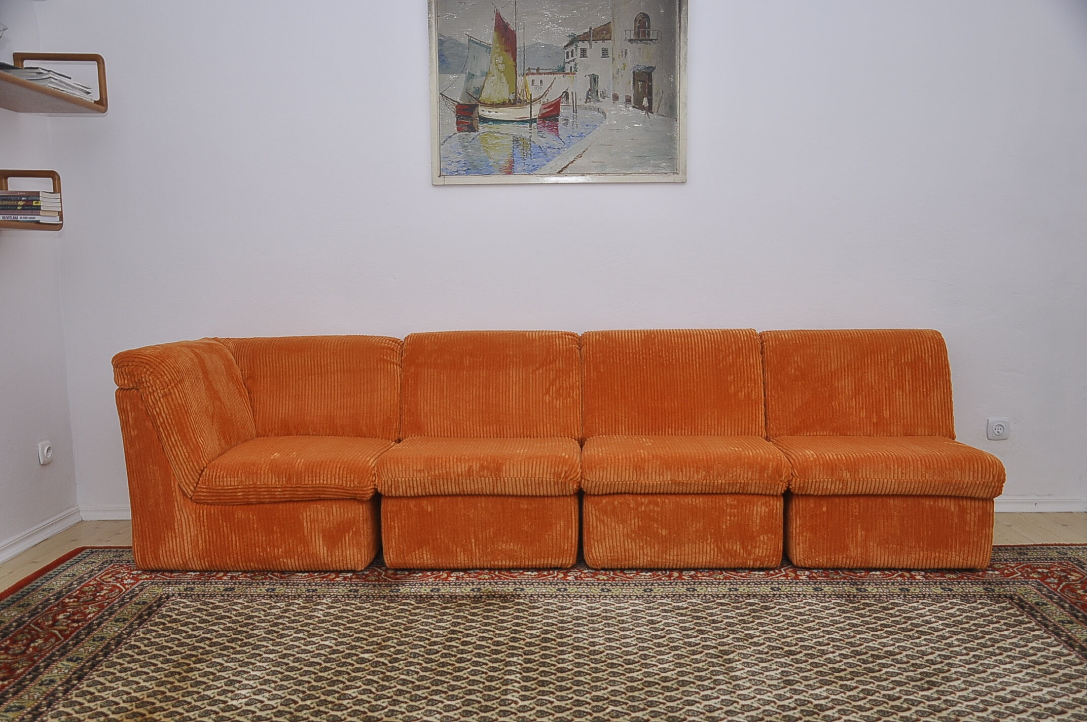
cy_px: 361
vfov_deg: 39.9
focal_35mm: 33
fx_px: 995
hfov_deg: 57.3
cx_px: 544
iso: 280
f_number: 5
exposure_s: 1/125
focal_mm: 22
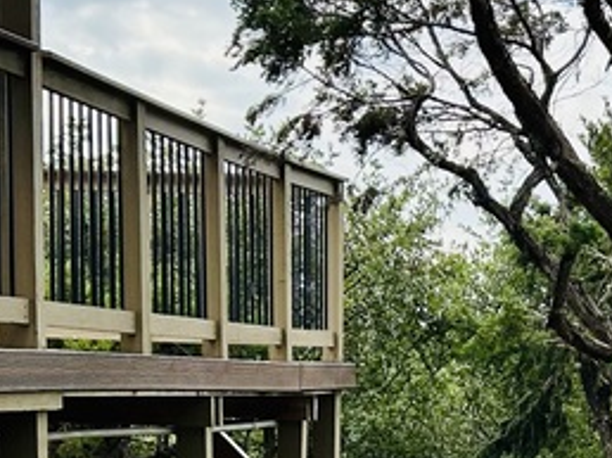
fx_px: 1925
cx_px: 655
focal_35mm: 109
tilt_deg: -6.3
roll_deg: -0.4
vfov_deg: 13.2
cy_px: 567
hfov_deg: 17.5
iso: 50
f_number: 1.5
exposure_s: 1/2571
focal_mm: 5.7
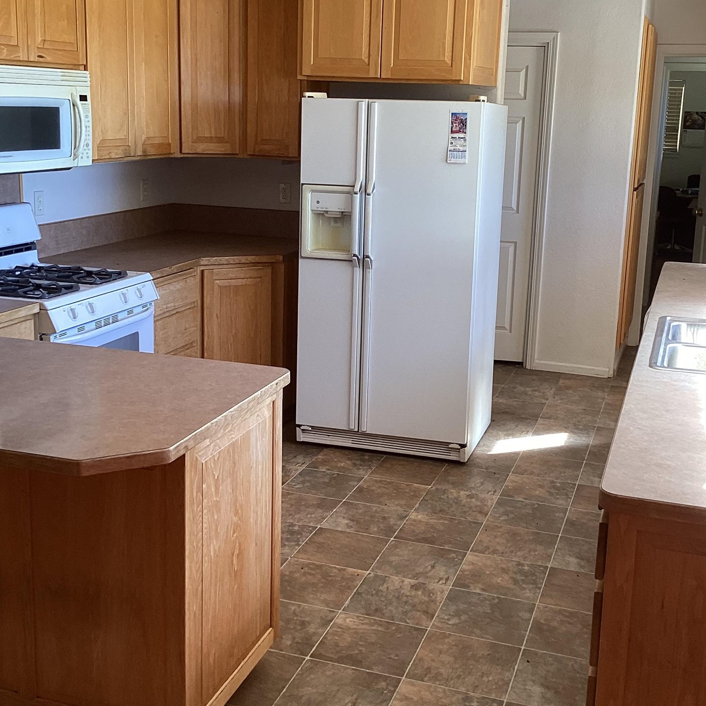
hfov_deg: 38.3
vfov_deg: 38.3
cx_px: 355
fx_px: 1015
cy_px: 316
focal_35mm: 44
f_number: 2.4
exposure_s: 1/60
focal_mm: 3.3
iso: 50
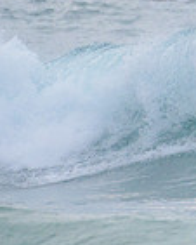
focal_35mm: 2361
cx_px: 460
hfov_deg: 0.7
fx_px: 17101
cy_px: 80
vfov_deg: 0.8
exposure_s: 1/1600
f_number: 5.6
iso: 640
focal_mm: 500
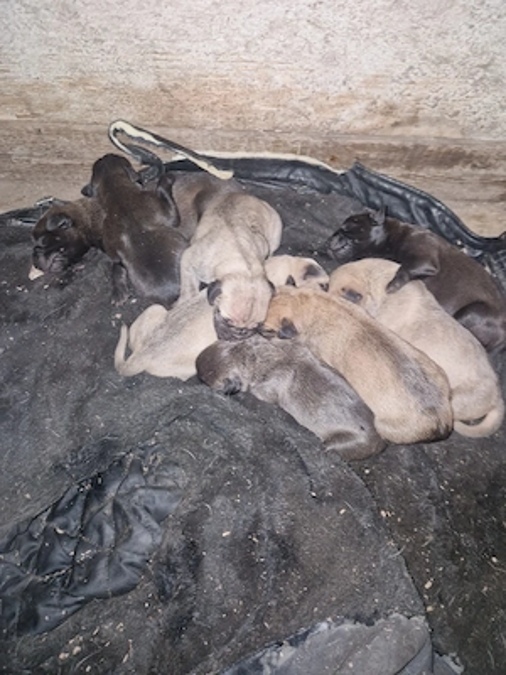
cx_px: 253
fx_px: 448
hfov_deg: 58.9
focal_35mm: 23
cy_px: 338
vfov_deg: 73.9
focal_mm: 5.4
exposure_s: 1/50
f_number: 1.8
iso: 640
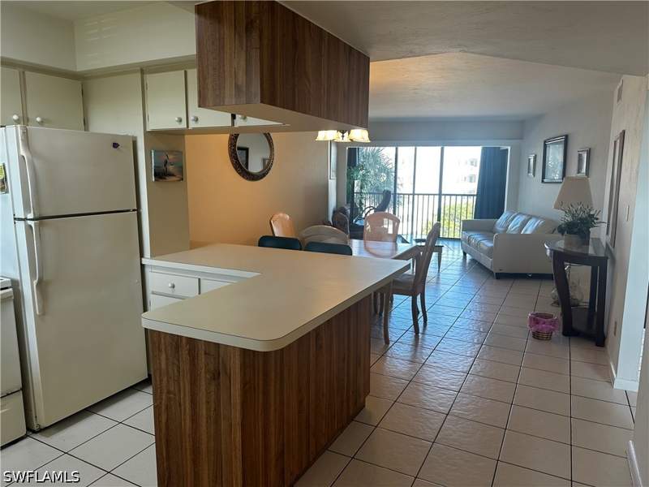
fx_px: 450
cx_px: 324
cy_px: 244
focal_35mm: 24
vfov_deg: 56.8
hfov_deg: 71.6
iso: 64
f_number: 1.78
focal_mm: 6.86
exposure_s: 1/120
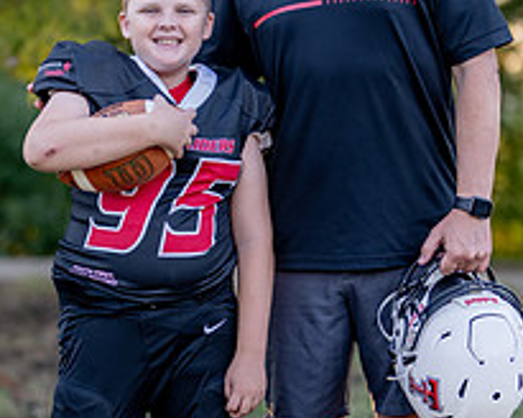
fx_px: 2508
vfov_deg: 9.5
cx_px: 320
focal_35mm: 162
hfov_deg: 11.9
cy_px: 219
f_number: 1.2
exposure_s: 1/400
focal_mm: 50
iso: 100
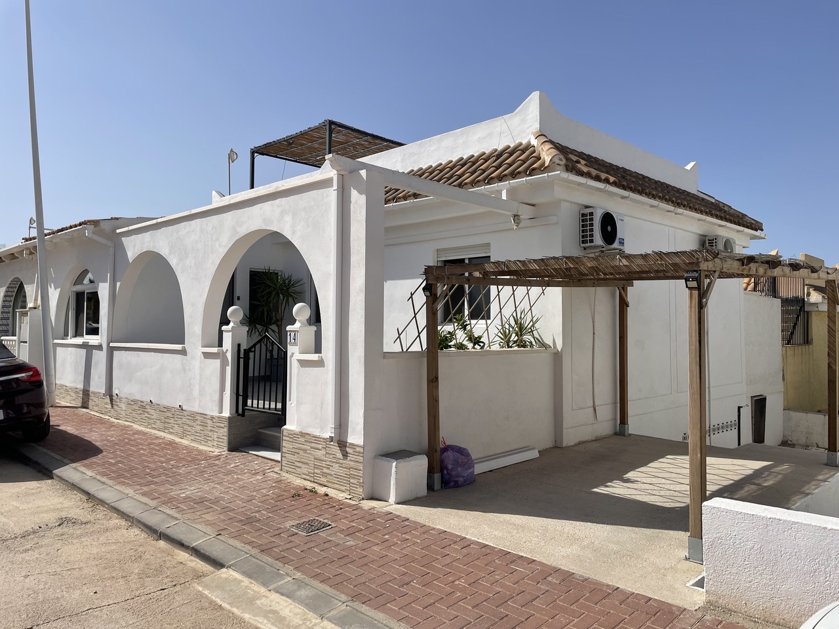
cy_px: 314
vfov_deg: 53.1
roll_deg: +0.4
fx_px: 630
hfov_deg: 67.3
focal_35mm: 26
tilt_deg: +1.8
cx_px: 420
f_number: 1.6
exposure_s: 1/7299
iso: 32
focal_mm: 4.2
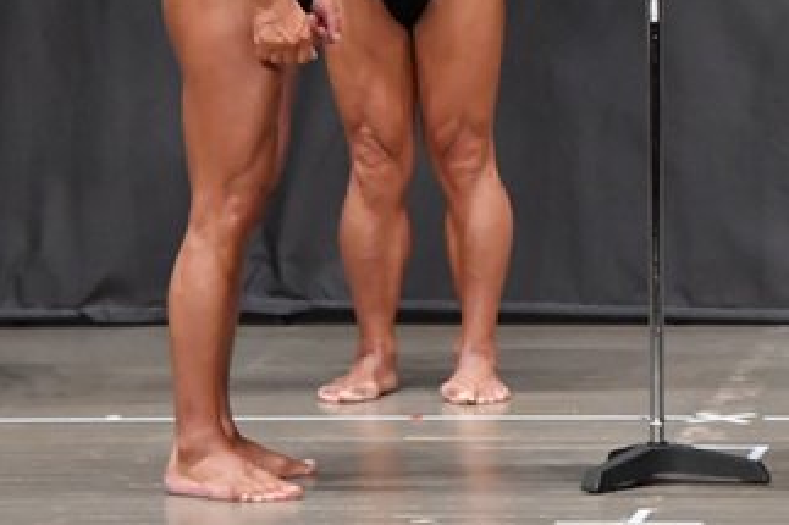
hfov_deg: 4.2
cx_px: 705
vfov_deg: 2.8
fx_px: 10624
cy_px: -49
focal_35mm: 485
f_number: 5.6
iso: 6400
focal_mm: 135
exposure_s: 1/400
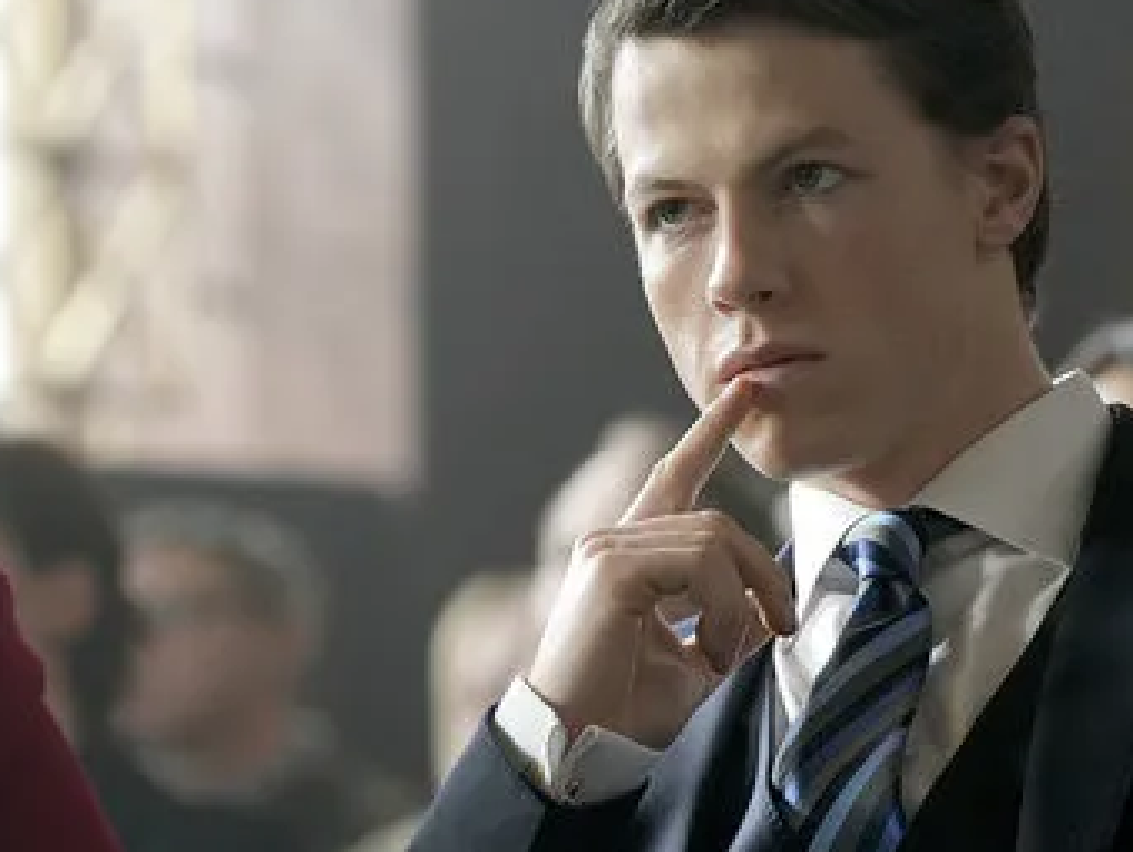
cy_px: 710
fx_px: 9469
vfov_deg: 5.1
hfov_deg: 6.8
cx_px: 144
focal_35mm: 289
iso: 800
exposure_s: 1/125
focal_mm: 102
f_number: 2.8
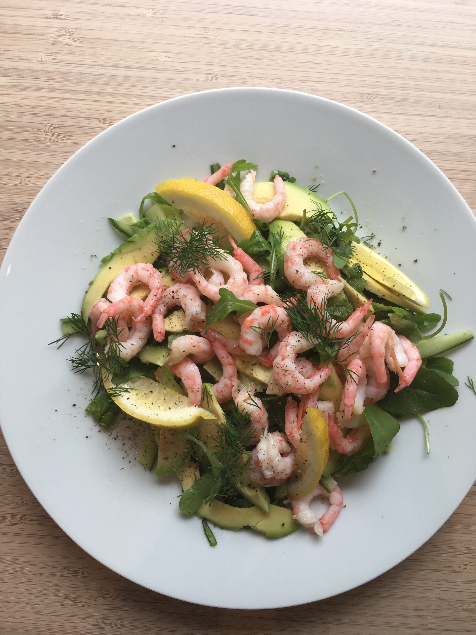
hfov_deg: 48.2
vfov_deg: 61.7
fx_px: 532
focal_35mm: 29
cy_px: 318
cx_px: 238
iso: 25
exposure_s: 1/100
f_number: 2.2
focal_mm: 4.15
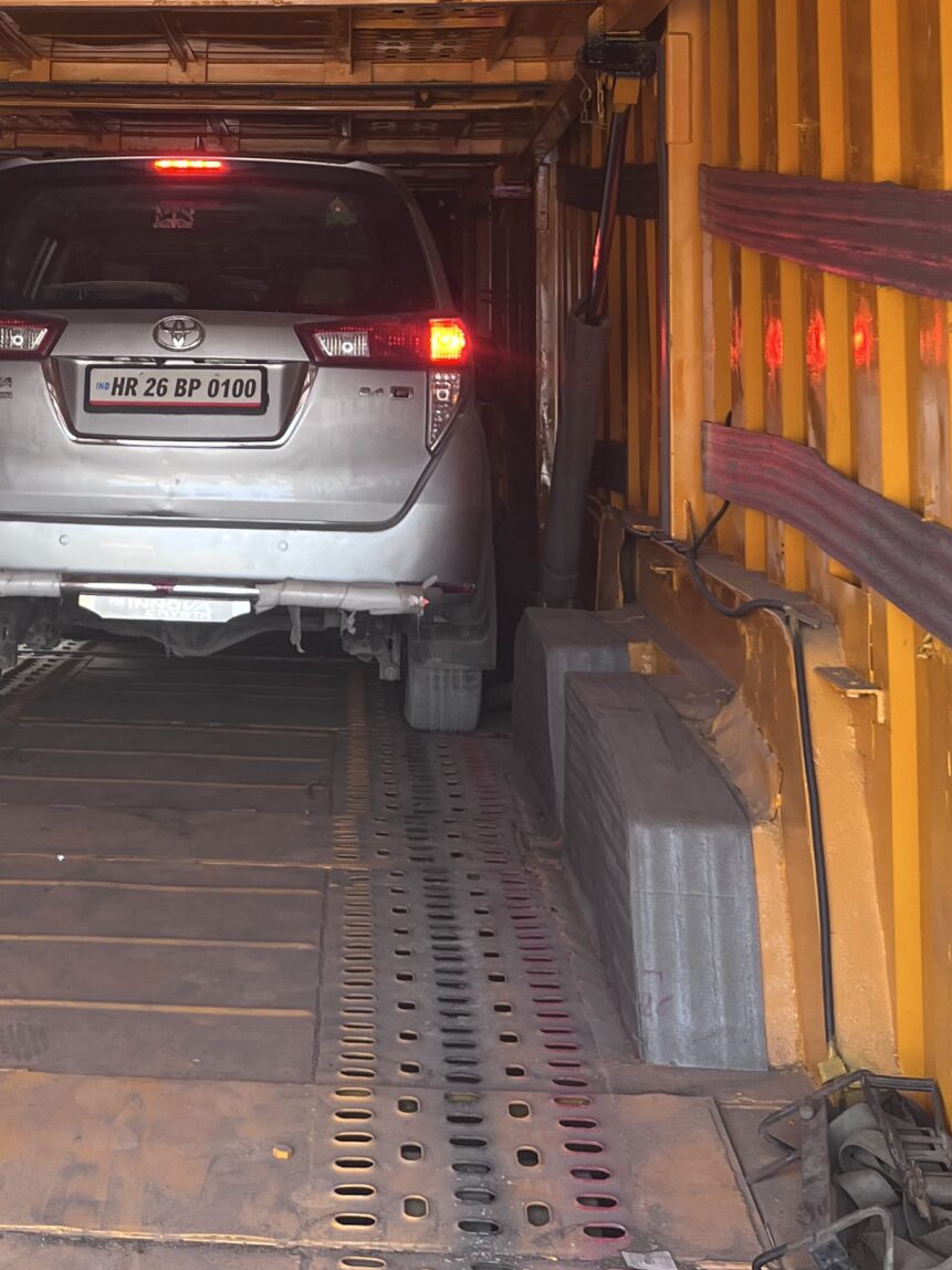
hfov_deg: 24.7
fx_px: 2127
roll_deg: +1.3
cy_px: 209
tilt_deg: +3.2
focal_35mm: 58
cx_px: 159
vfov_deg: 32.1
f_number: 1.5
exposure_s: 1/121
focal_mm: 5.7
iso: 100
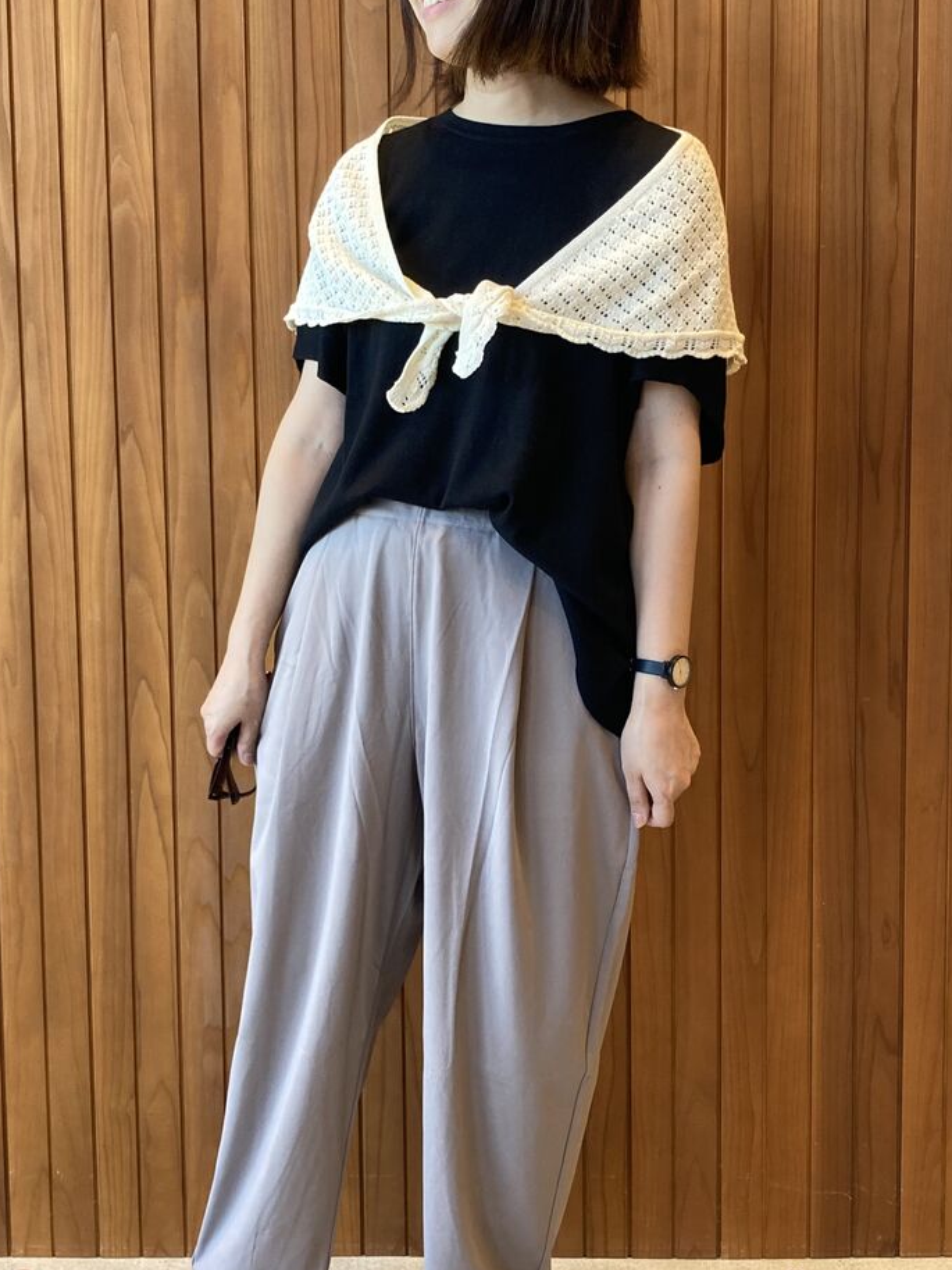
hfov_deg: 30.8
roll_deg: +0.0
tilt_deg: -5.8
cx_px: 402
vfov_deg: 40.4
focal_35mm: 47
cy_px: 614
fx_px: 1724
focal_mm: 3.99
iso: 80
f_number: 1.8
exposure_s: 1/100
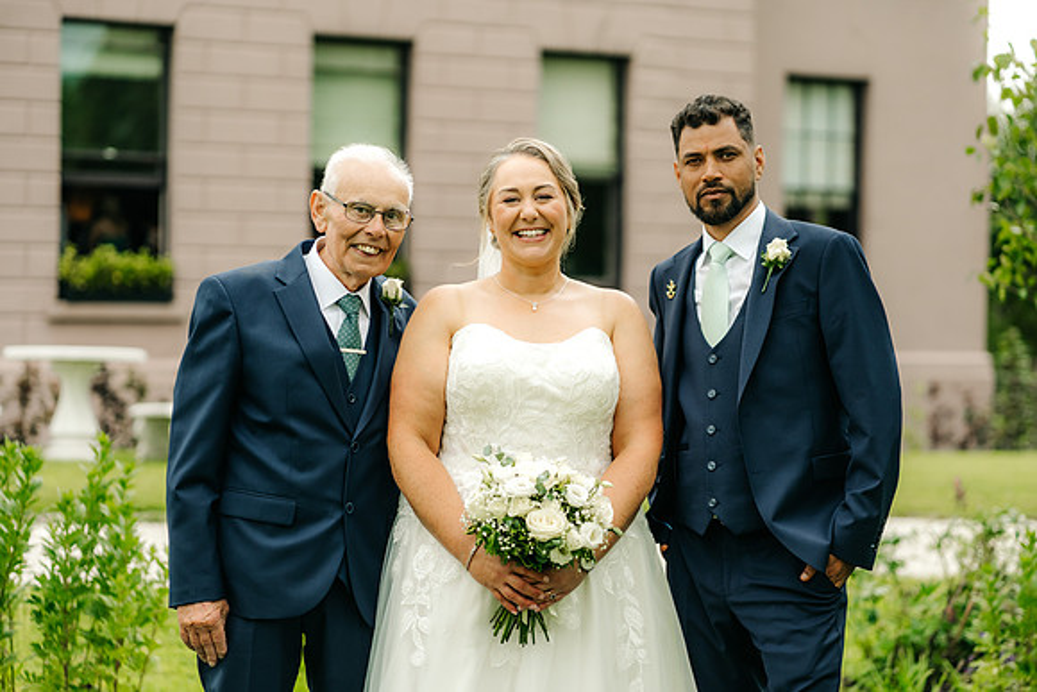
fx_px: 2449
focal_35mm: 85
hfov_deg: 23.9
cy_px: 346
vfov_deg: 16.1
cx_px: 518
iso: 400
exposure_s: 1/1250
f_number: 2.5
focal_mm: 85
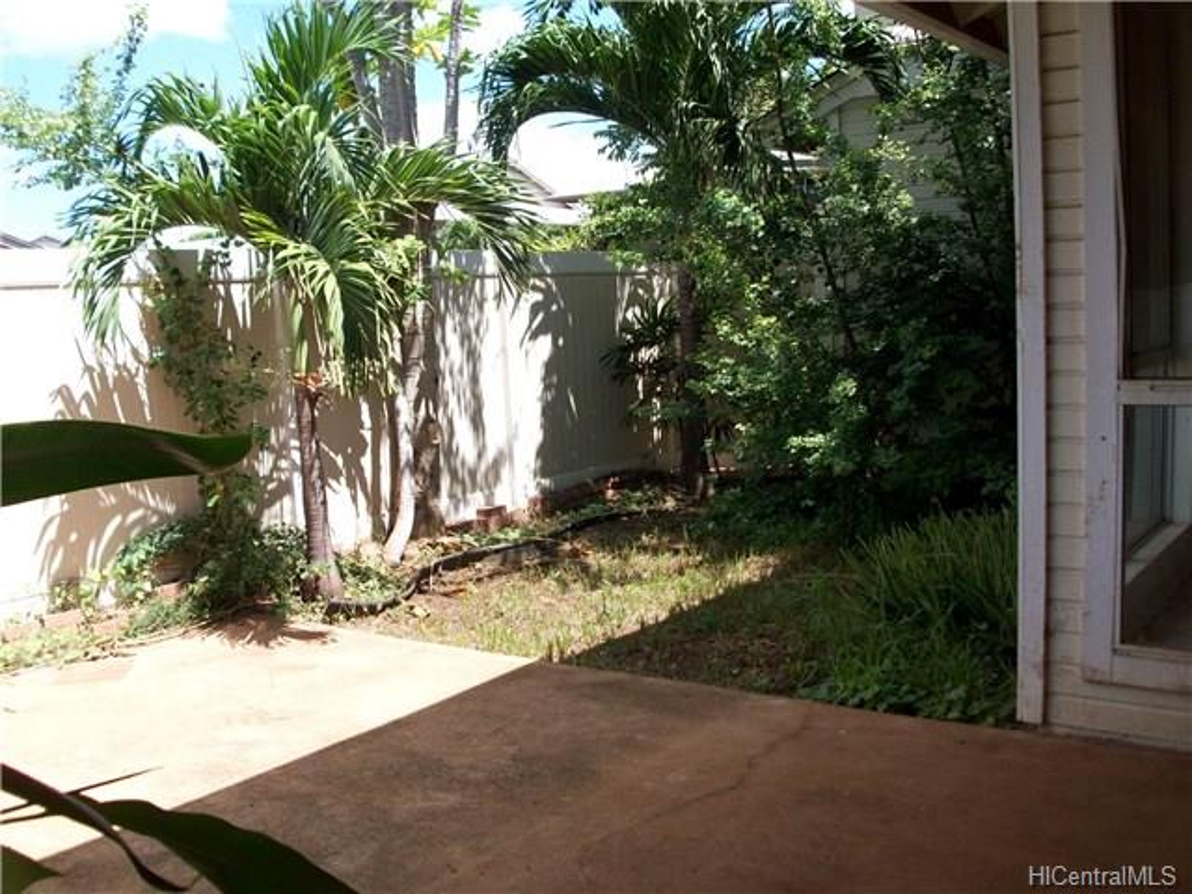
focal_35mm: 34
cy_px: 447
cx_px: 596
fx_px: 1171
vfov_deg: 41.8
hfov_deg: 54.0
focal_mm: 5.7
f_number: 2.8
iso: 64
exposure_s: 1/437
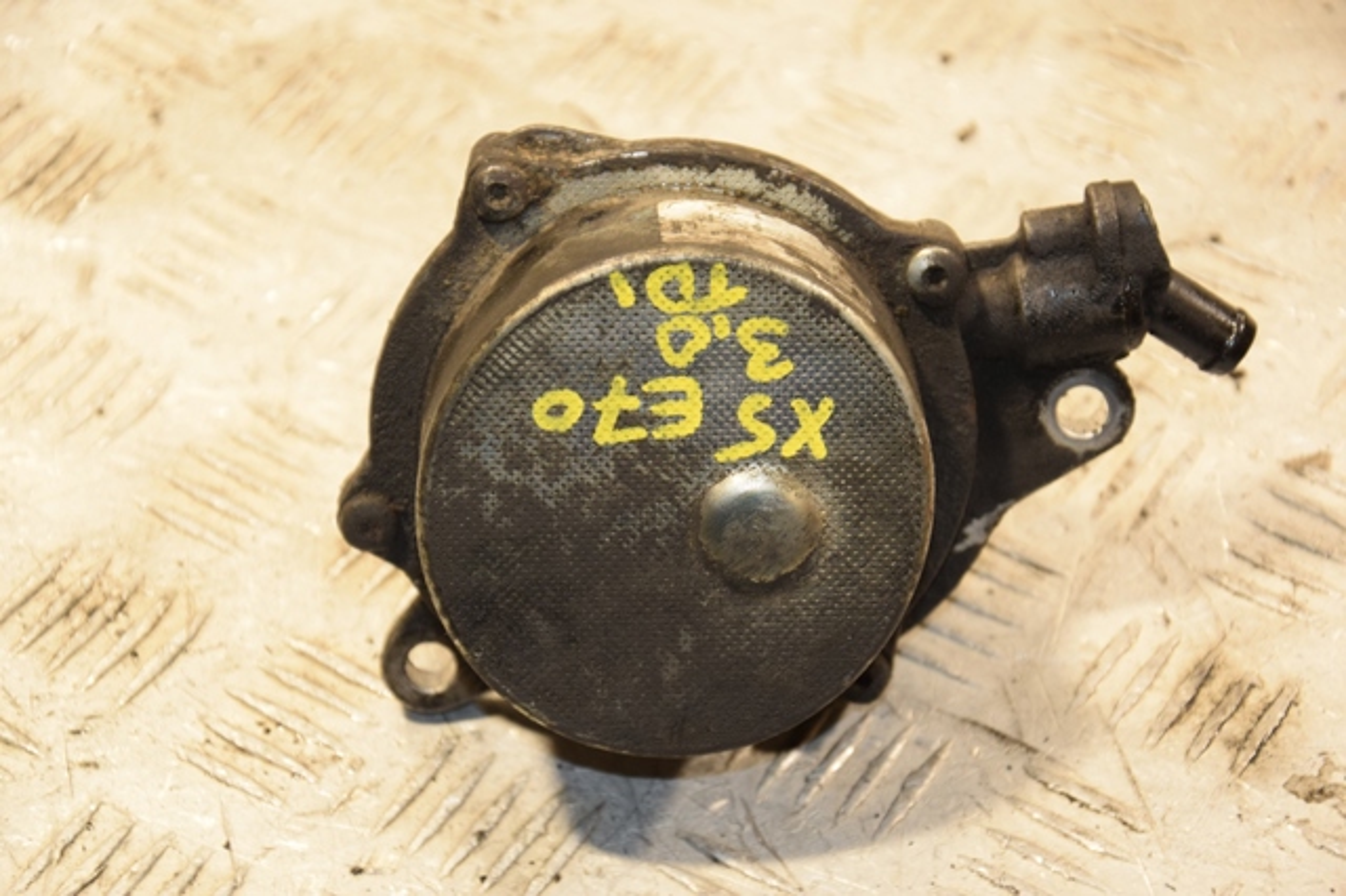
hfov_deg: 17.1
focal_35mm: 120
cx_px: 673
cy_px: 448
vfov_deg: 11.4
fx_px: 4484
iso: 800
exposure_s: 1/125
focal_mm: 80
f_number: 5.3
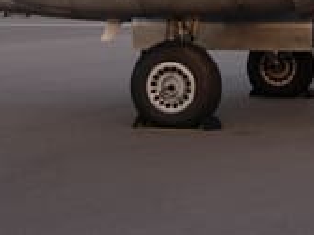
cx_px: 161
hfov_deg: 13.6
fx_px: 1315
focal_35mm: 145
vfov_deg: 10.2
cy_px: 4
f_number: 2.8
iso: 64
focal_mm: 7.8
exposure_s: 1/82.9
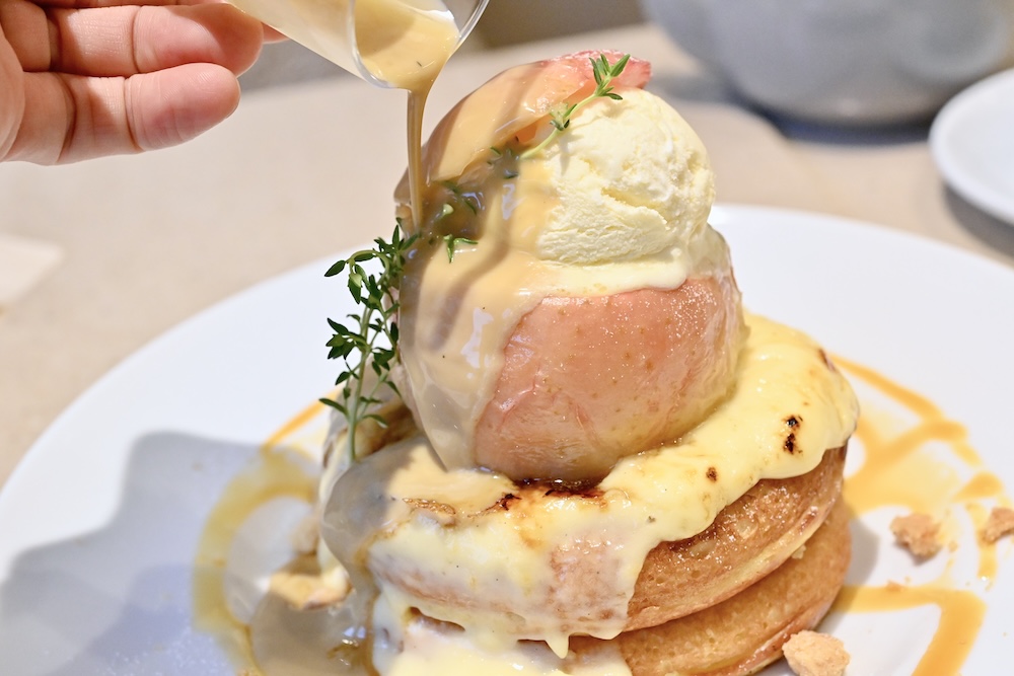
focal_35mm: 60
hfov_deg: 33.4
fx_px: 1690
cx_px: 507
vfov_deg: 22.6
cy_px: 338
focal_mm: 60
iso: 6400
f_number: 8
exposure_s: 1/400
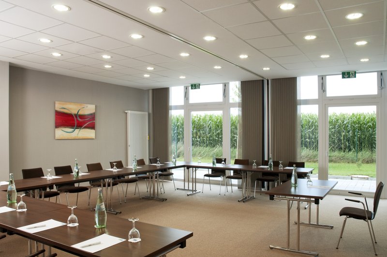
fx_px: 290
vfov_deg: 47.8
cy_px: 128
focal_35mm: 27
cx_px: 194
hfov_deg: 67.5
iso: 200
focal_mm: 18
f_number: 11
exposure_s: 1/30
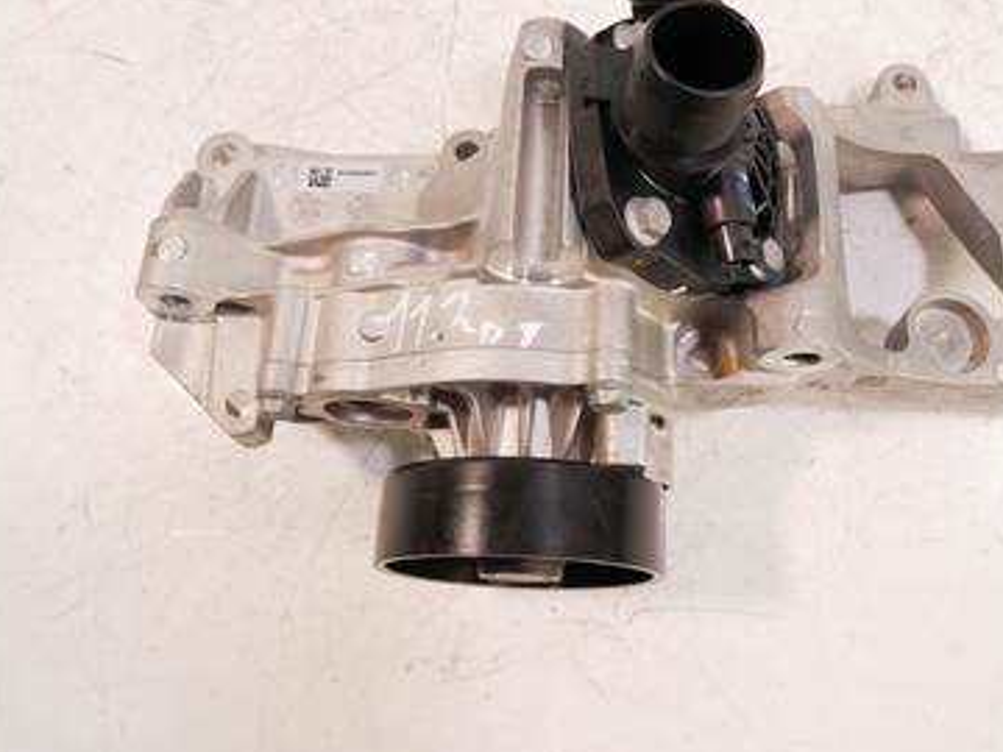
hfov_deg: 56.5
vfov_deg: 43.7
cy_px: 270
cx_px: 588
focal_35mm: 32
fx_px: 927
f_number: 3.5
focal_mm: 12
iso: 1250
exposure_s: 1/125
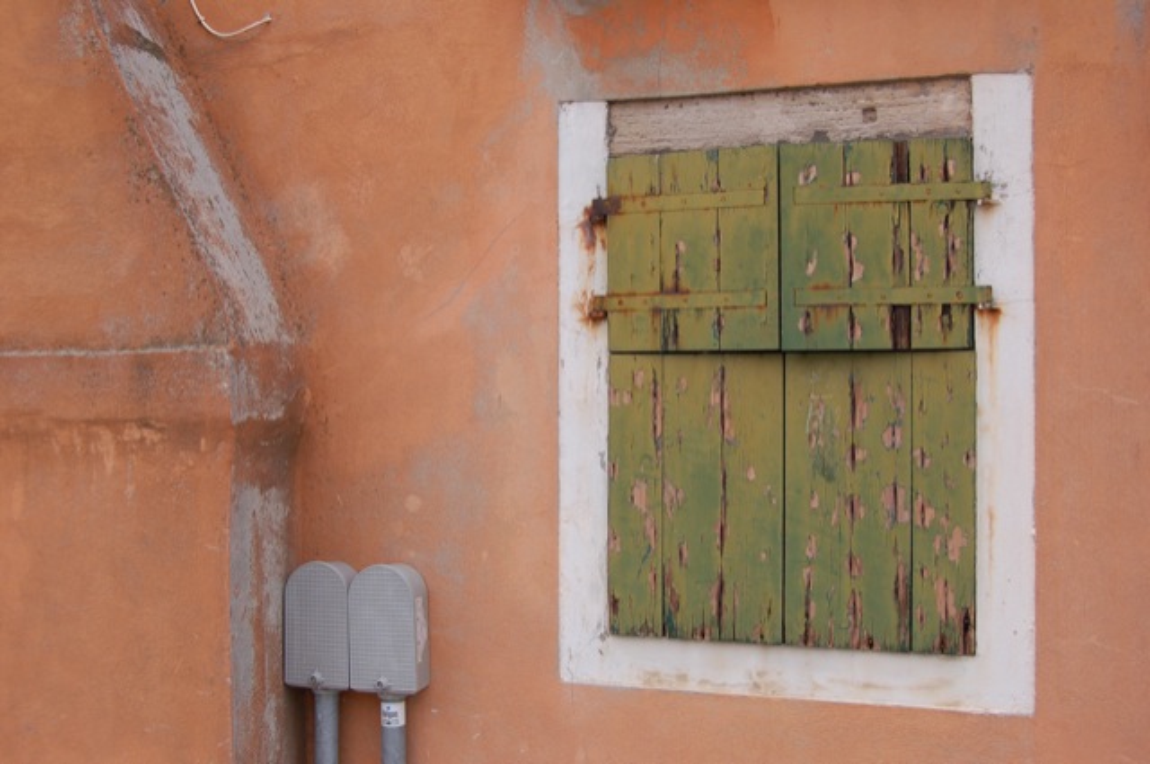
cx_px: 575
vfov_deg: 34.1
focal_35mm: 39
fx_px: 1244
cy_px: 382
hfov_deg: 49.6
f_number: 5.6
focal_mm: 26
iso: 200
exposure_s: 1/125
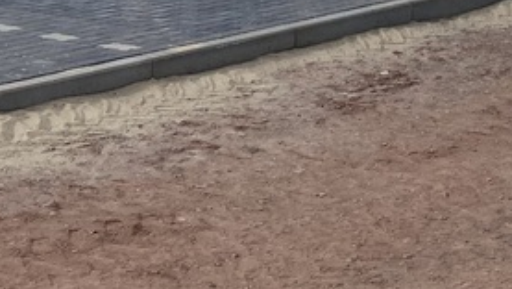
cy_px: -326
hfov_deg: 19.0
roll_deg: -1.8
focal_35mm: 110
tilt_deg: +3.3
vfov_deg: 10.0
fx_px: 1494
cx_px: 490
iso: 20
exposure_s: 1/2825
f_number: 1.8
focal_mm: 3.99
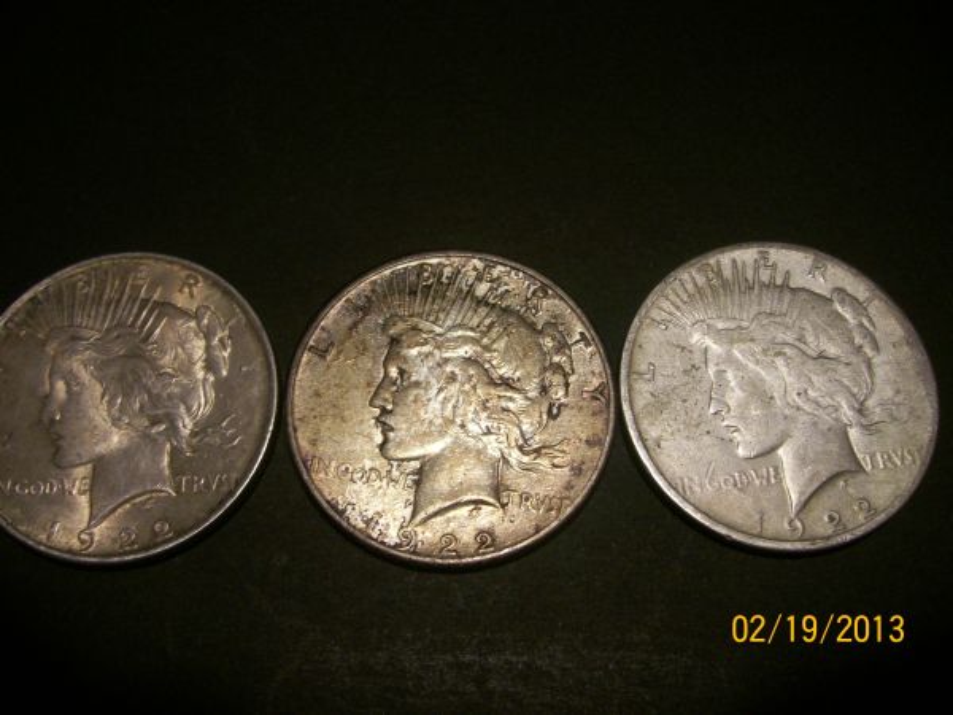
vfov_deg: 40.7
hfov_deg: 52.6
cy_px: 358
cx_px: 476
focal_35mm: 35
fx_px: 964
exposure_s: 1/32
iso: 110
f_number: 2.8
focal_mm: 5.8
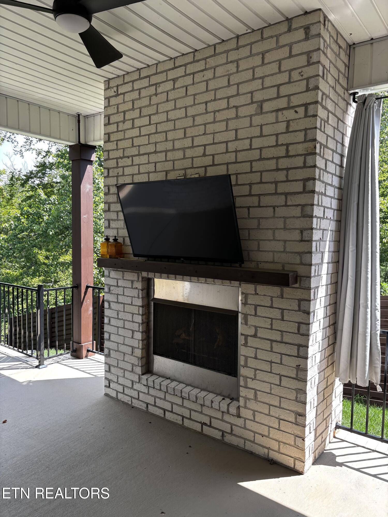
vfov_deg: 67.3
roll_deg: -1.9
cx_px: 194
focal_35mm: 26
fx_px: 389
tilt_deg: -5.2
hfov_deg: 53.1
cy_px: 258
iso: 50
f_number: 1.6
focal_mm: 5.96
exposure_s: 1/290
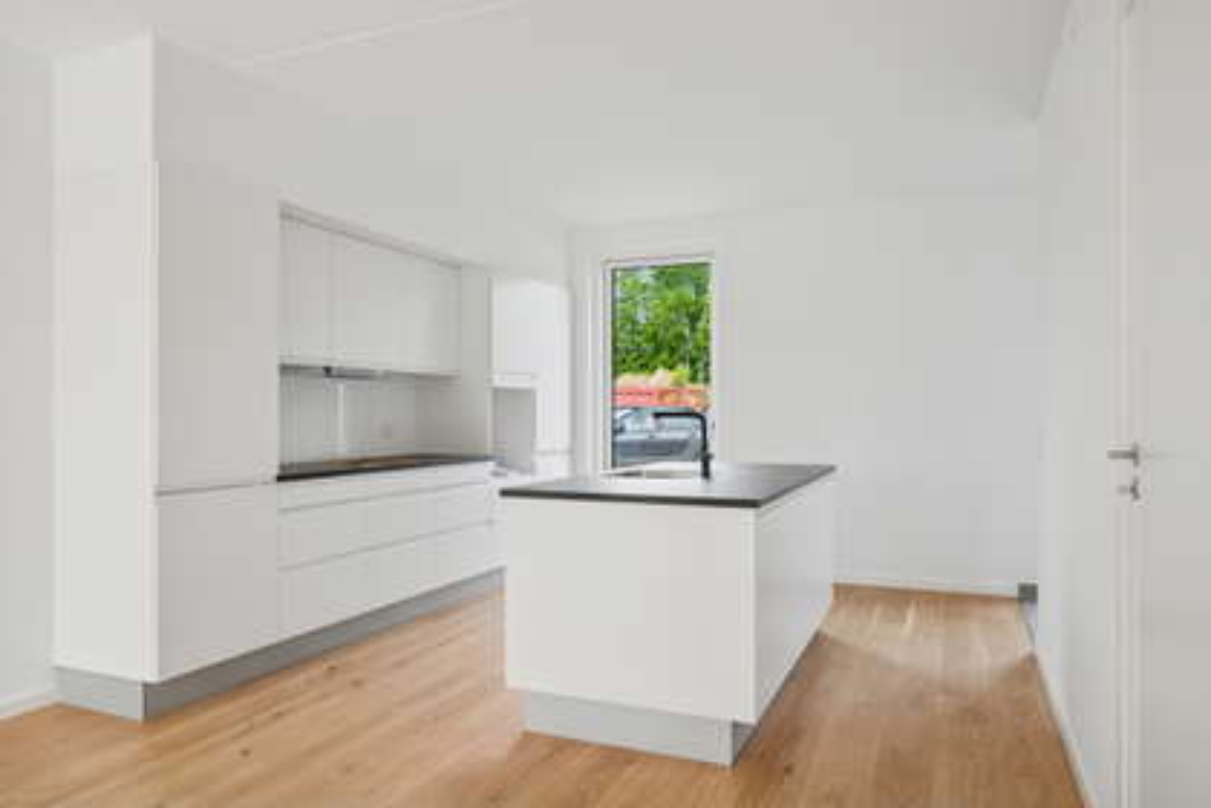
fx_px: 774
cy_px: 404
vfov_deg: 55.1
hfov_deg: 76.1
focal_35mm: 23
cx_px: 606
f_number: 9
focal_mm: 23
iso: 640
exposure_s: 1/200
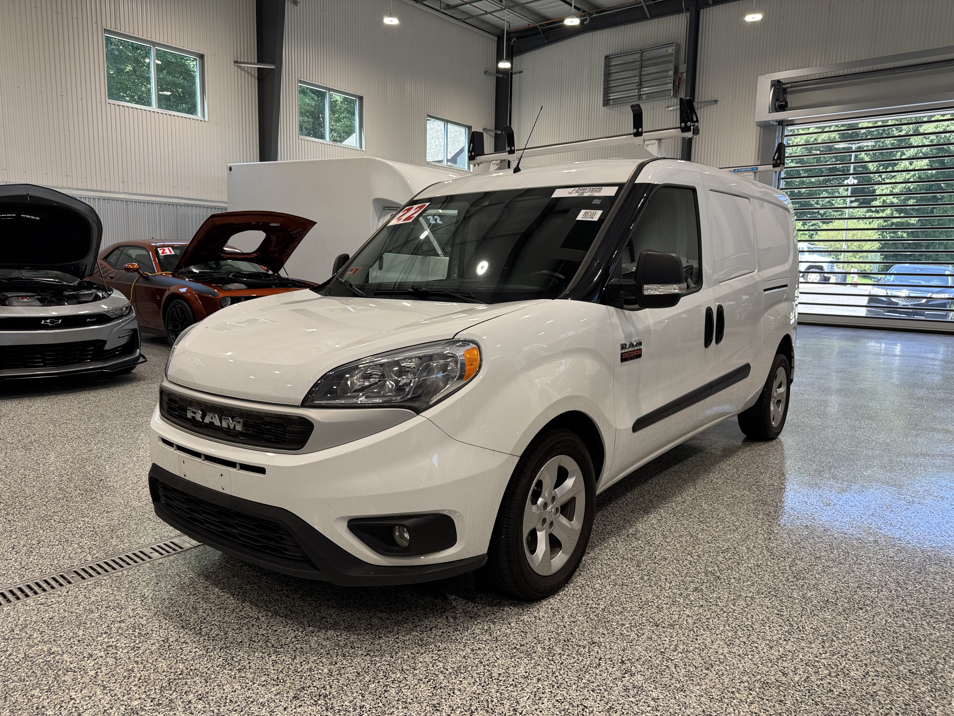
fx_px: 661
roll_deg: -1.1
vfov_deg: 56.8
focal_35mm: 24
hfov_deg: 71.6
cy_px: 358
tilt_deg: -7.7
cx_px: 477
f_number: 1.78
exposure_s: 1/304
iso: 80
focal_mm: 6.76
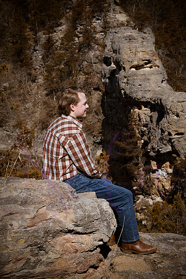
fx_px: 814
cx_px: 93
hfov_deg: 13.0
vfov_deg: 19.5
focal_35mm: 105
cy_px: 140
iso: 800
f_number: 18
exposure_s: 1/1000
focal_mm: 105
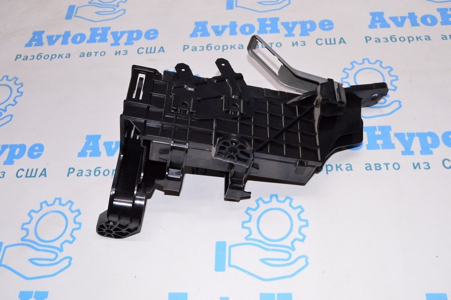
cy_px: 150
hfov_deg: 53.2
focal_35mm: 36
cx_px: 226
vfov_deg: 36.8
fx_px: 451
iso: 1600
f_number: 8
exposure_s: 1/125
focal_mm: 24
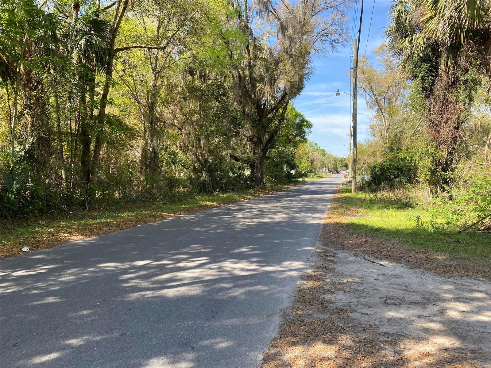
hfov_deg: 67.3
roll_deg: +1.0
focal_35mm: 26
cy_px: 184
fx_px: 369
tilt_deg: -4.4
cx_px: 246
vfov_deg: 53.1
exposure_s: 1/752
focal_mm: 4.25
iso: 32
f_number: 1.8
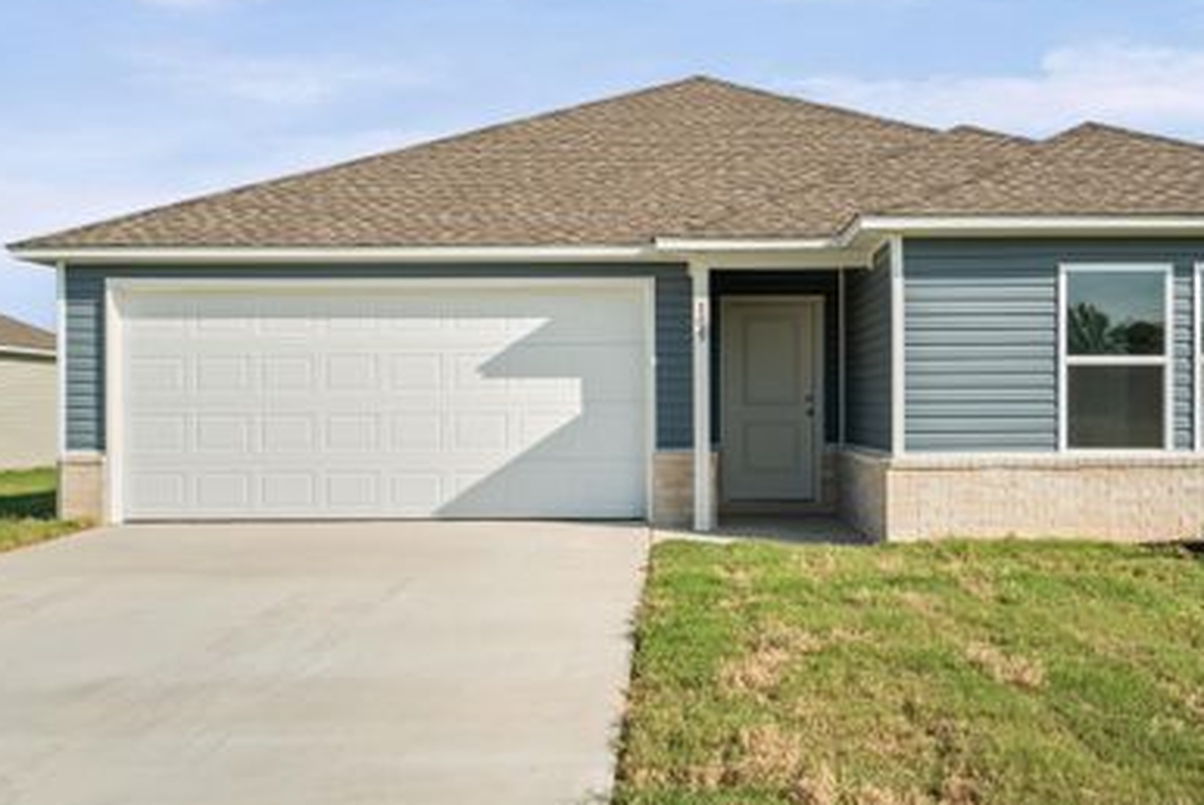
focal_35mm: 35
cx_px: 761
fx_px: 1171
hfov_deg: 53.7
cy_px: 424
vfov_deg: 37.9
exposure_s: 1/250
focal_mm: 18
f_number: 9
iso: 250
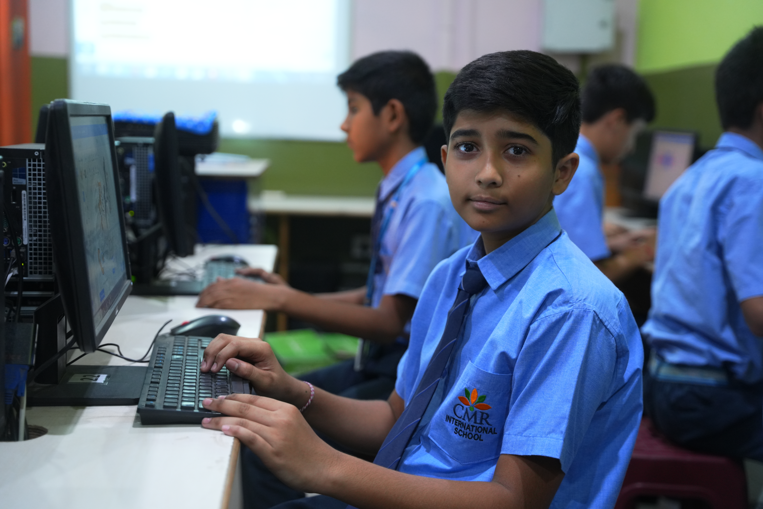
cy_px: 254
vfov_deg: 25.5
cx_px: 382
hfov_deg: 37.5
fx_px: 1125
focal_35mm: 53
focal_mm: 53.1
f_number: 2.8
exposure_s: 1/60
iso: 1600
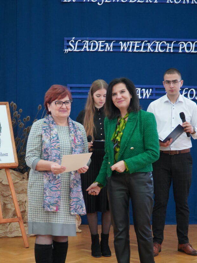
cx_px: 93
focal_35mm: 72
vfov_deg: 27.0
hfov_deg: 20.4
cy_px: 159
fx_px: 547
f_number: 4
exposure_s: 1/160
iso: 3200
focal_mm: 40
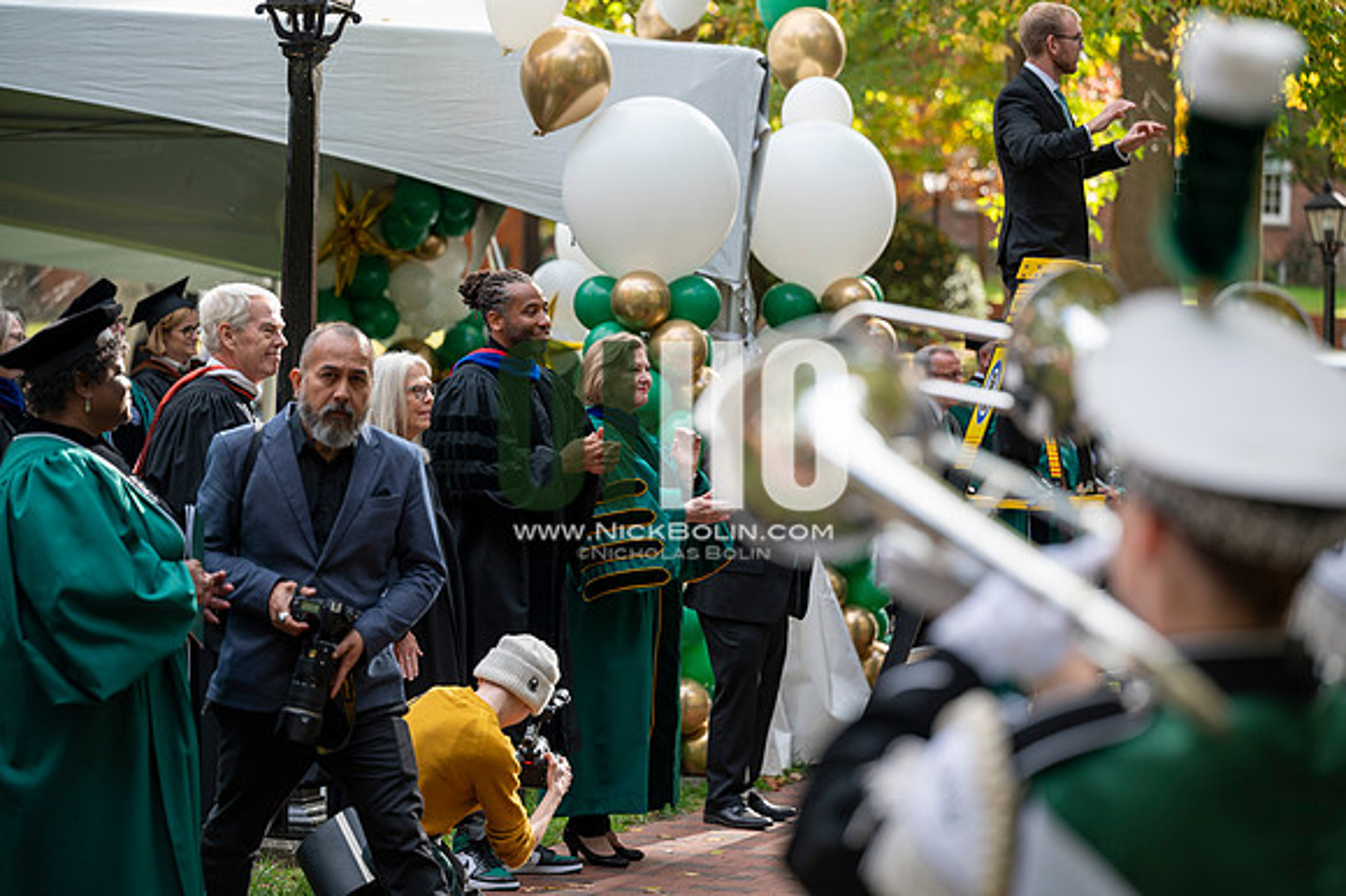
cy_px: 448
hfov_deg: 20.2
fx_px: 3774
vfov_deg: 13.5
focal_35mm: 101
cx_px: 673
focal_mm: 101
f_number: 2.8
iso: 160
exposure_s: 1/500
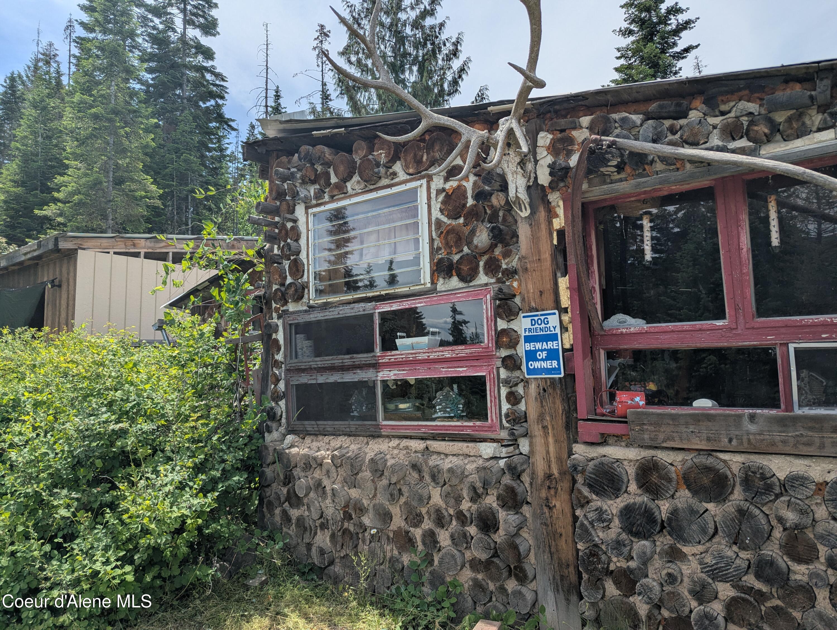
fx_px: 581
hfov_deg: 71.5
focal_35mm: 24
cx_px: 418
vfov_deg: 56.9
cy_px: 315
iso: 48
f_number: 1.85
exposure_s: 1/2632
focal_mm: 6.81
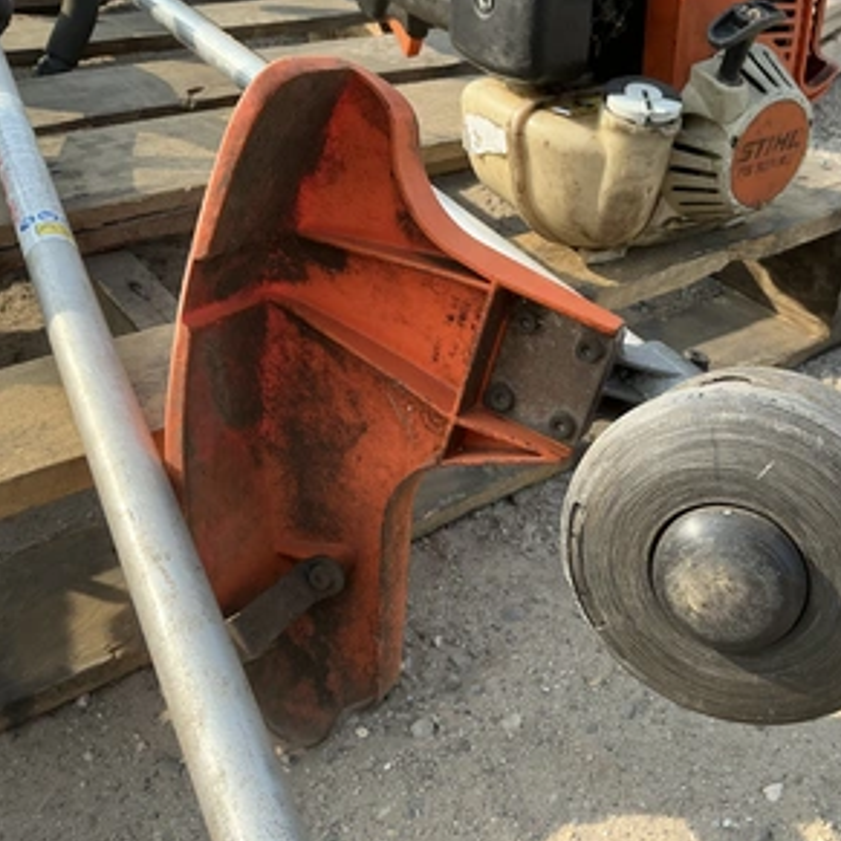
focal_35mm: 34
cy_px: 419
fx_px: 935
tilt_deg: -36.4
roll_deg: -8.0
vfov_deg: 48.5
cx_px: 552
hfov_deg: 47.8
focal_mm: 3
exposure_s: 1/419
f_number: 1.8
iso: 25
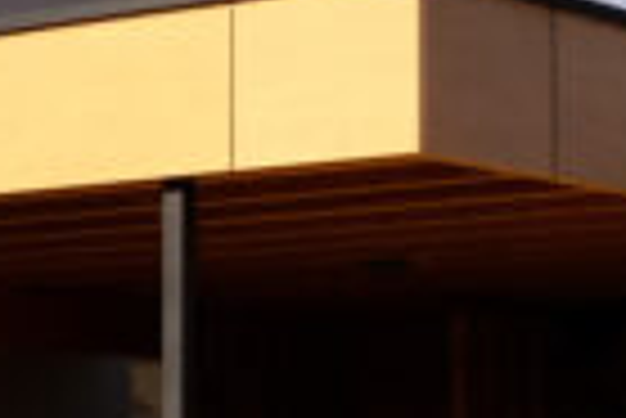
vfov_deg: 8.6
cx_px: 333
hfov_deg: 12.8
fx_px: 2785
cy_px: 369
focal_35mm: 160
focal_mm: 19
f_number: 11
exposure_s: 1/2000
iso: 1600
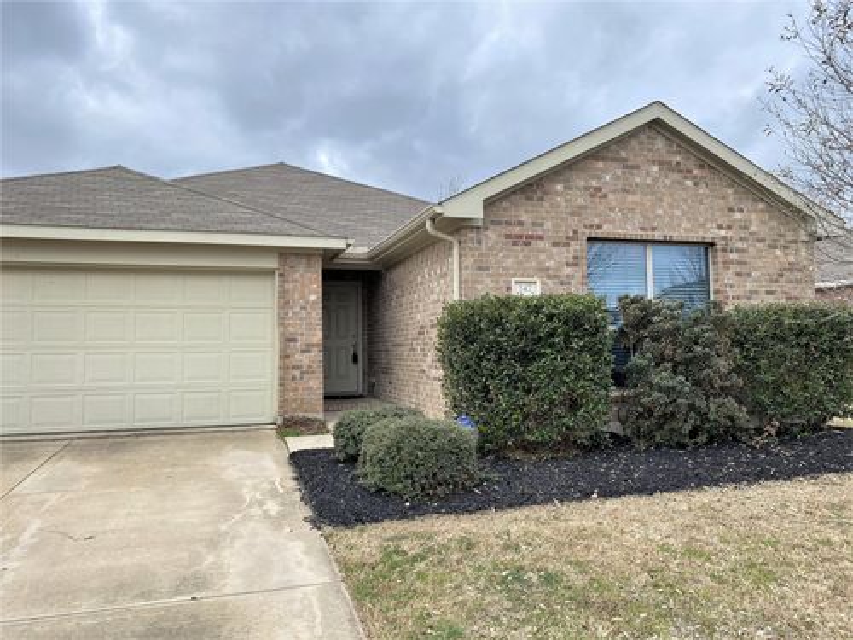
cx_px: 426
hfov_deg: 67.3
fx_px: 641
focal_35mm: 26
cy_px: 320
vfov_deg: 53.1
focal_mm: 4.2
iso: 32
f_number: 1.8
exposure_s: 1/481
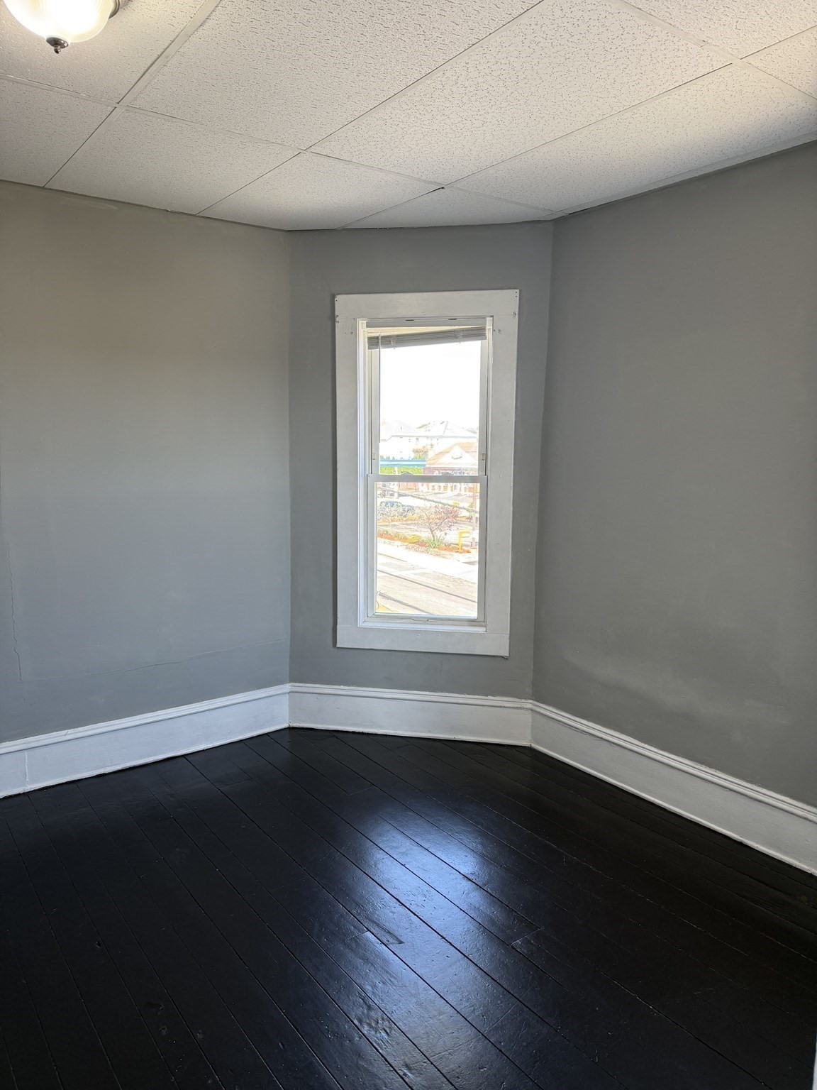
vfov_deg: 71.6
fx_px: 755
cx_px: 408
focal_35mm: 24
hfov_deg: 56.8
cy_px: 545
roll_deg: +0.4
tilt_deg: -5.4
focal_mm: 6.76
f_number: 1.78
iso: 80
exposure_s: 1/120
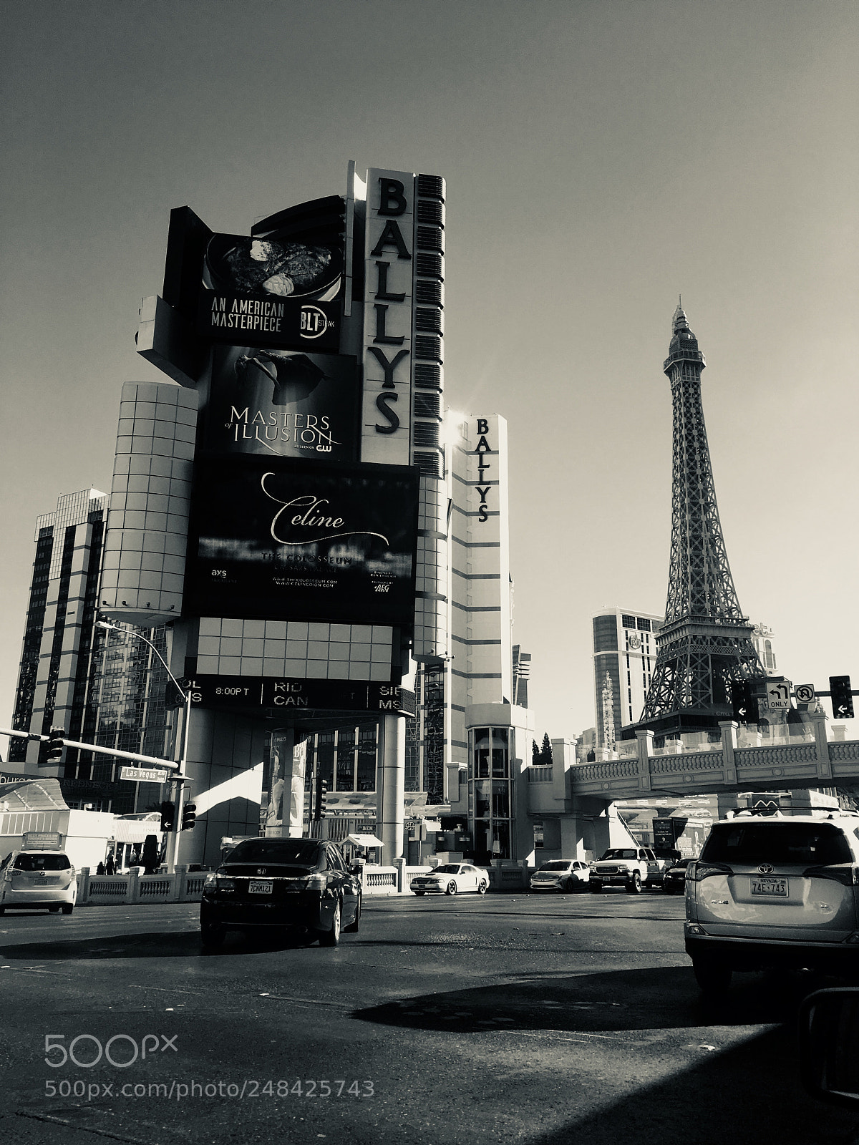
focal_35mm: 29
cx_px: 430
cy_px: 572
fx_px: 960
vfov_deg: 61.7
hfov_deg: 48.2
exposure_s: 1/999
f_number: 2.2
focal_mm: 4.15
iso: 25
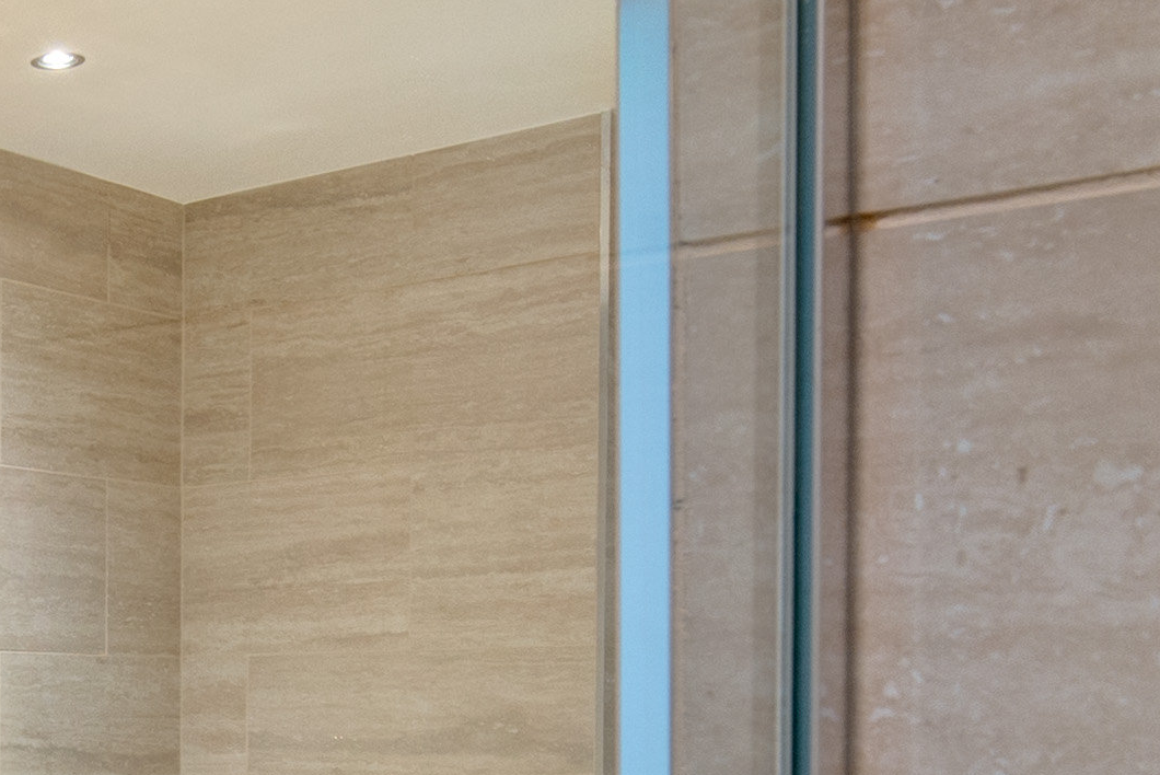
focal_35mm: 64
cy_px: 725
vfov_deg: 20.7
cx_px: -442
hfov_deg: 25.7
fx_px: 2063
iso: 400
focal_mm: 16
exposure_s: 1/3.33
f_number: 10
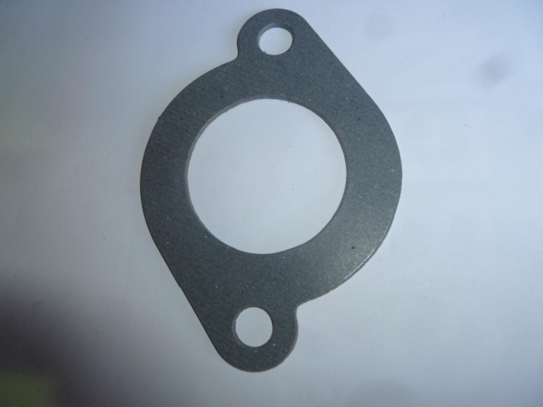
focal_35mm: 28
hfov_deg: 63.4
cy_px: 204
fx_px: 439
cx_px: 272
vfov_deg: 49.7
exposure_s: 1/30
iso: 125
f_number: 3.3
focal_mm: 5
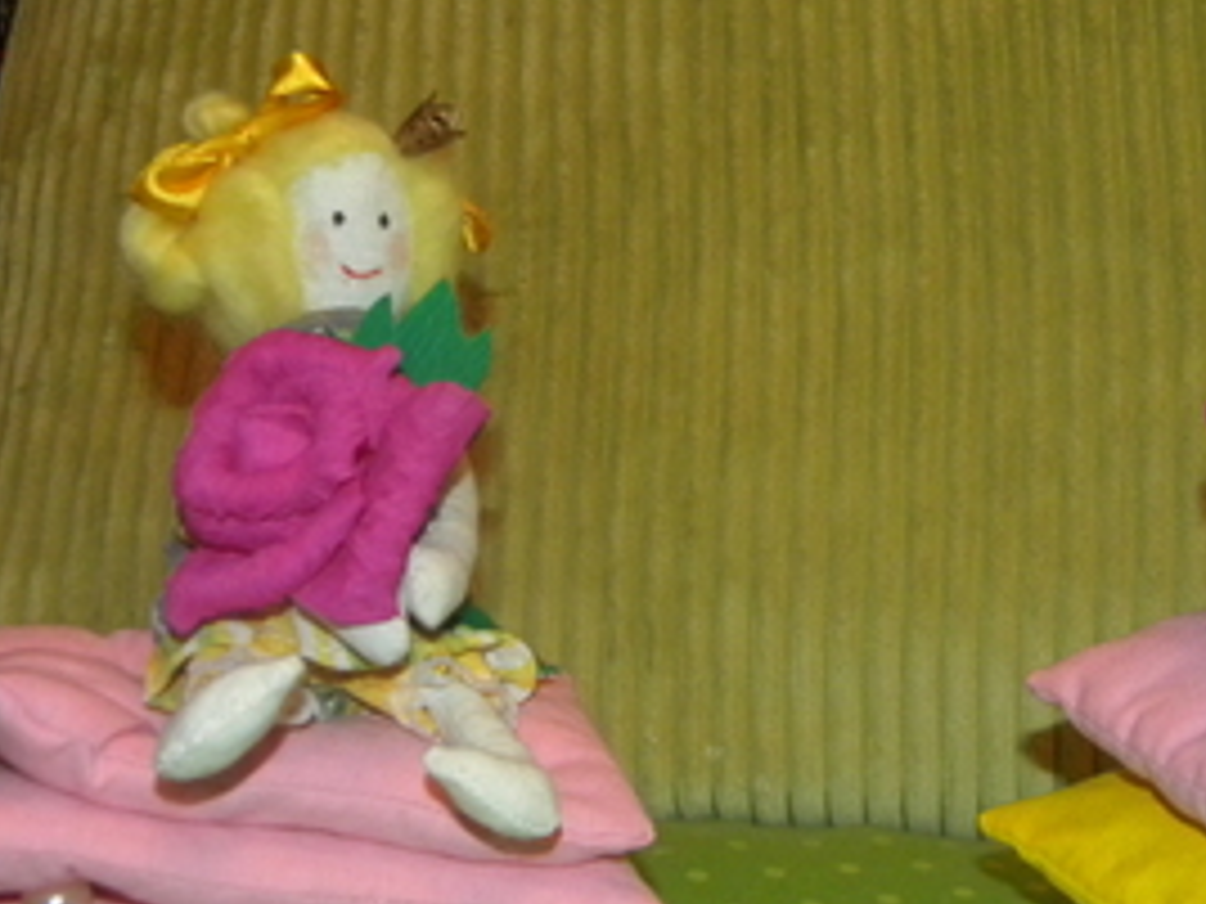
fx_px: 2404
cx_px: 864
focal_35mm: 69
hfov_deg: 27.9
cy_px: 517
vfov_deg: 21.3
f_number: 3.8
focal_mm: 7.3
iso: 400
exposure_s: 1/30
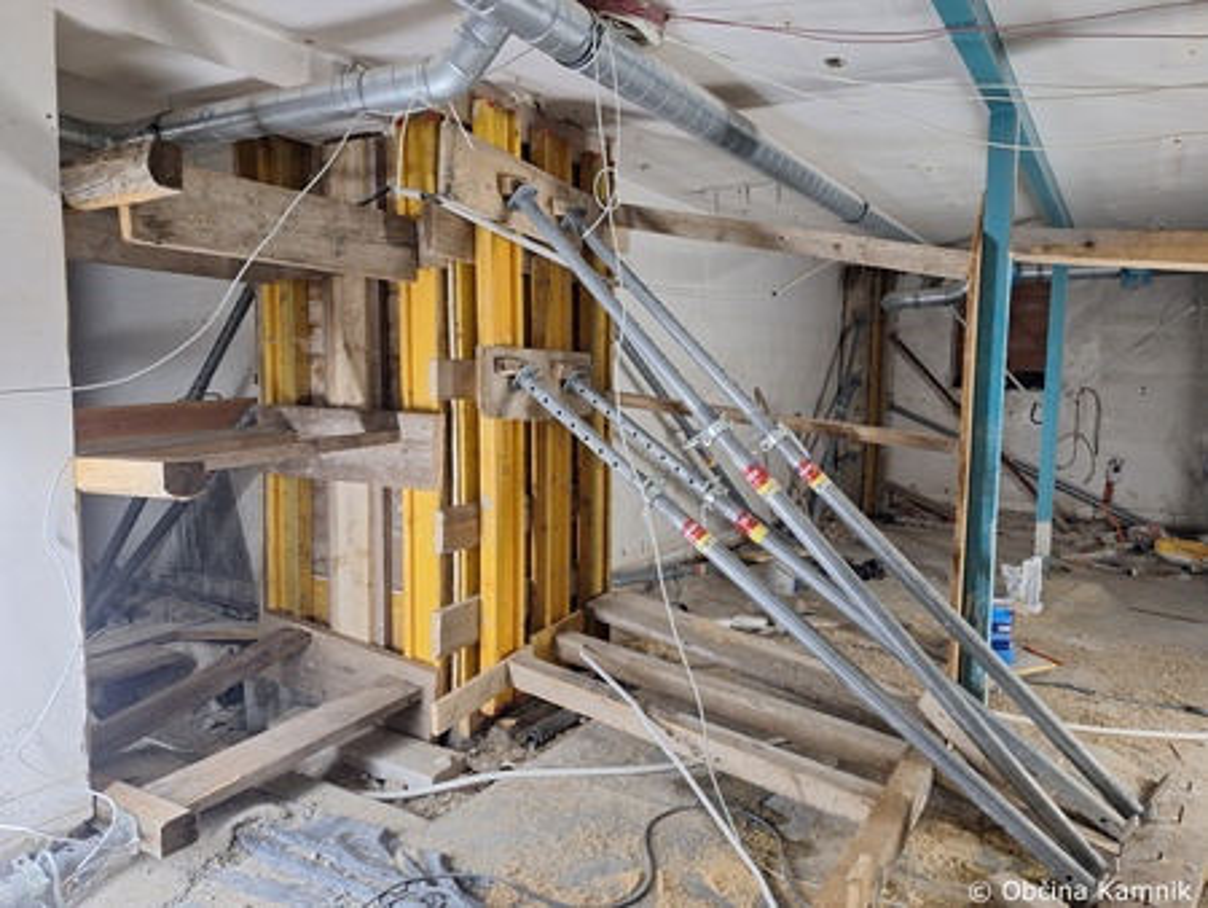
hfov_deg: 73.9
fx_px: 803
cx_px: 604
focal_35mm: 23
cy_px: 454
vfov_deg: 58.9
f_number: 1.8
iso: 250
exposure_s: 1/33
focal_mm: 5.54
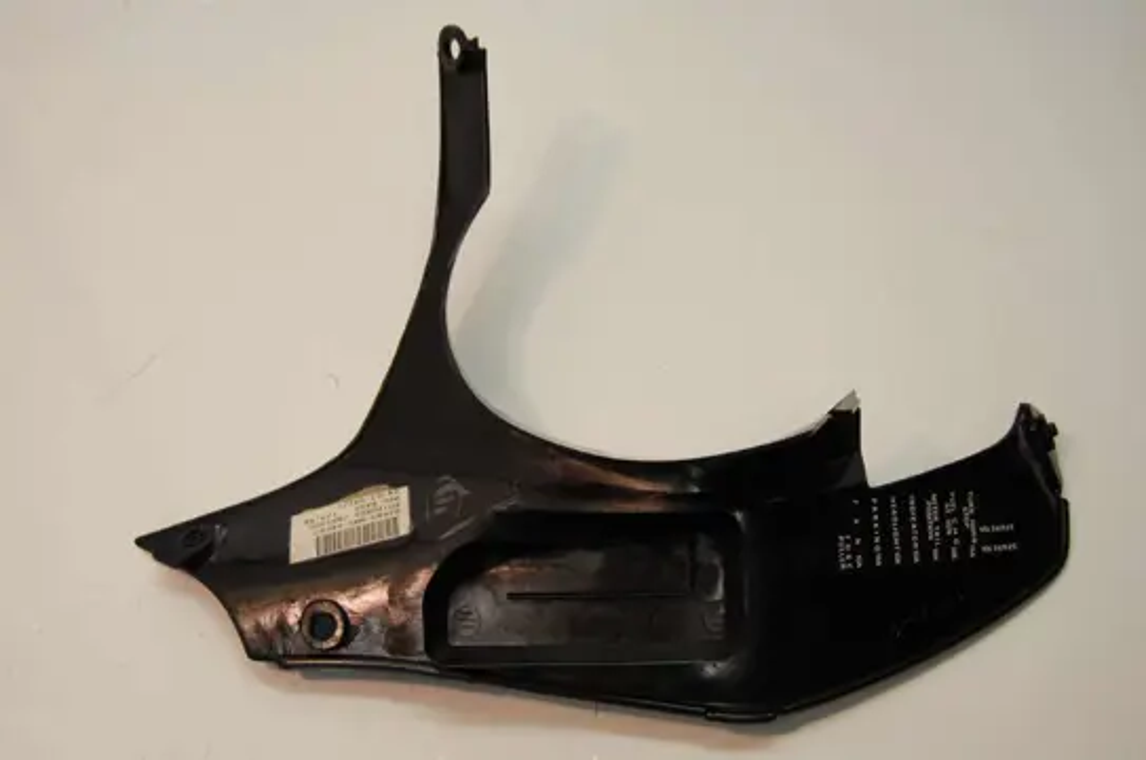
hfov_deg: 41.2
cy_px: 380
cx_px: 573
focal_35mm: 48
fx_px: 1525
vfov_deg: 28.0
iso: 400
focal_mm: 32
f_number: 4.5
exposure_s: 1/80
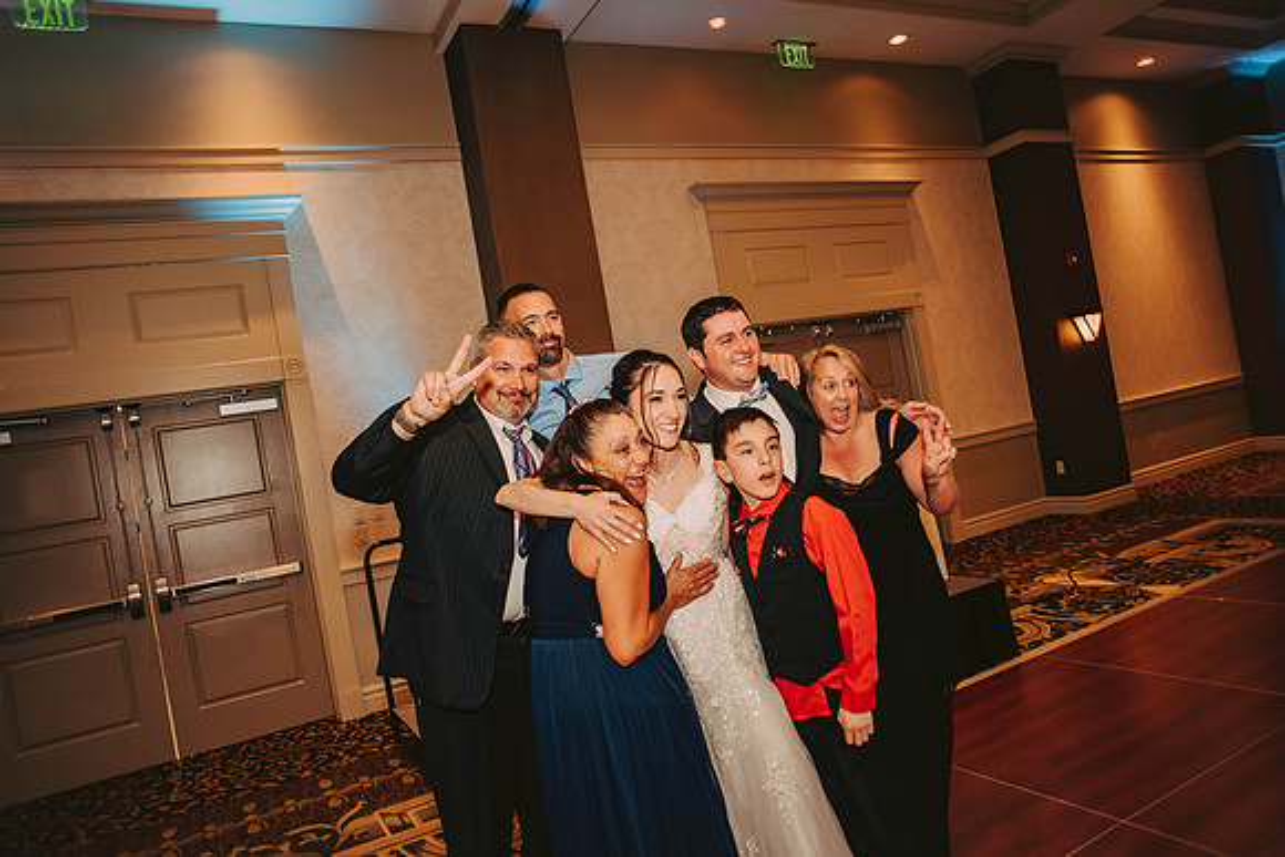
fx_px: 857
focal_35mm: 24
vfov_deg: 53.2
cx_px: 642
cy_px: 428
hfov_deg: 73.7
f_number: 2.8
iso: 800
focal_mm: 24
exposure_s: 1/125
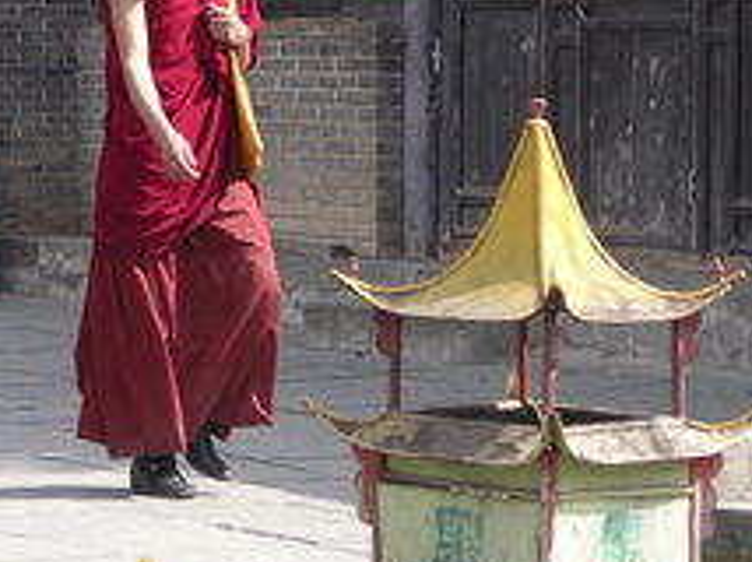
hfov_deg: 8.1
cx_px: 202
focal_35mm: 244
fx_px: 5295
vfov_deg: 6.1
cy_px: 88
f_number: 4.2
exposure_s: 1/272
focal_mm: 27.8
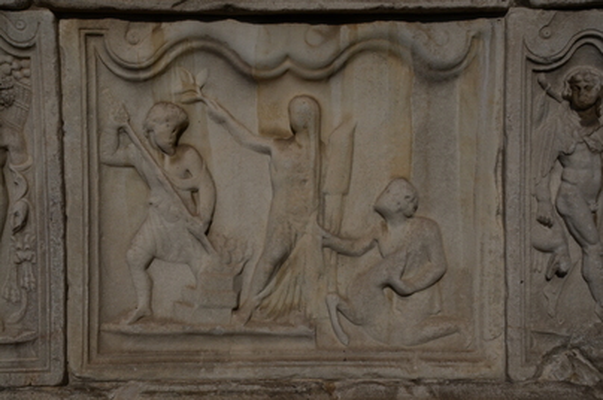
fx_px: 878
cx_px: 302
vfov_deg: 25.7
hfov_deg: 37.9
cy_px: 200
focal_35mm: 52
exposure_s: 1/1250
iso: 320
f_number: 18
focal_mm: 35
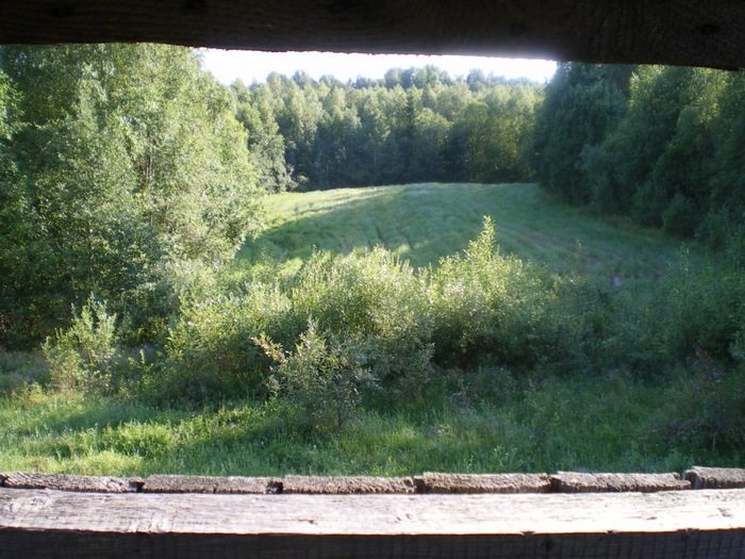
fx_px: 818
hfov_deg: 49.0
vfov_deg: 37.7
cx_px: 372
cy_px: 280
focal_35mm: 38
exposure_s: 1/100
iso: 64
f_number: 3.1
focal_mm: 6.3
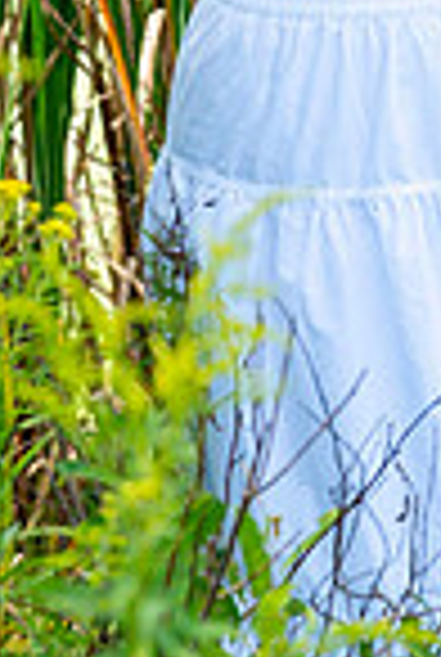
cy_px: -68
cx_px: 342
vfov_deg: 5.6
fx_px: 6748
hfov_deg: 3.7
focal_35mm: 369
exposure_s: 1/320
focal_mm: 120
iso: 160
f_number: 6.3
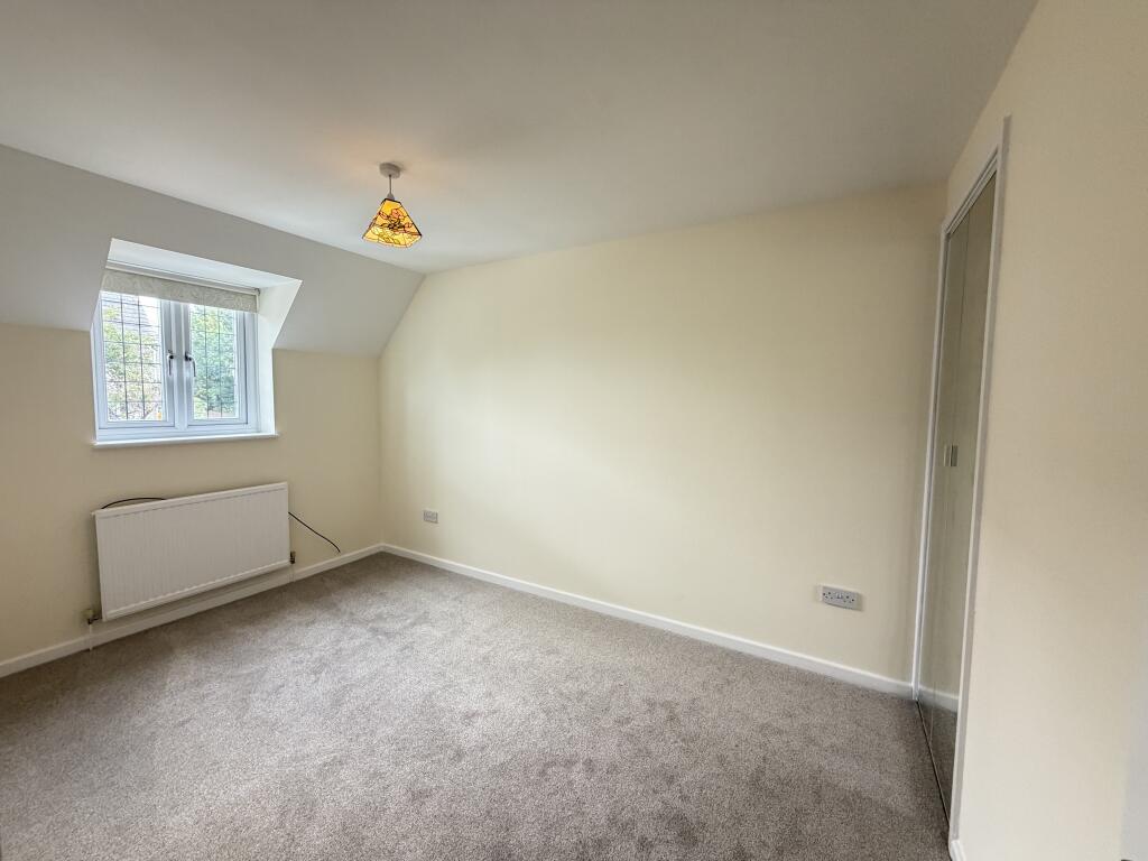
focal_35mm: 14
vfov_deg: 85.7
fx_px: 464
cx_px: 574
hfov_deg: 102.1
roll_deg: -0.7
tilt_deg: -4.2
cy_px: 430
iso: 250
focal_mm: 2.22
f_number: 2.2
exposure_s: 1/50
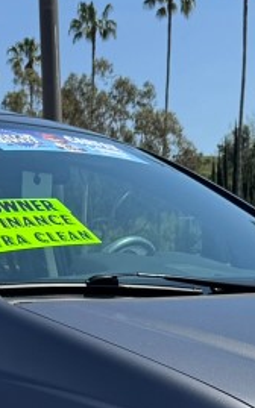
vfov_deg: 19.9
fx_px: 1079
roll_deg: +2.3
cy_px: 513
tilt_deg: -11.8
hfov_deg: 13.4
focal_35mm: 97
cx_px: 44
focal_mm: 6.76
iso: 80
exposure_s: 1/4310
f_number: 1.78
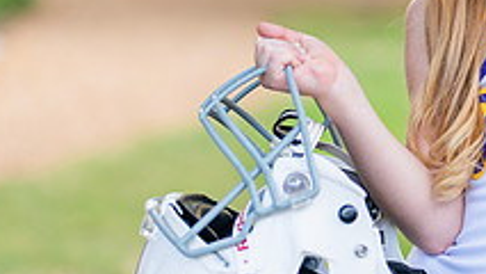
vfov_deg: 7.8
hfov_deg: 13.5
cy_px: 41
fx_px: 2011
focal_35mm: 156
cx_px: 557
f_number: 1.2
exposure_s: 1/400
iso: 125
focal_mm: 50
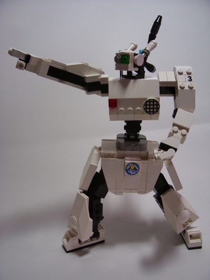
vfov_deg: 53.9
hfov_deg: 41.8
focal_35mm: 34
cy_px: 140
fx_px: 275
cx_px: 105
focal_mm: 5.6
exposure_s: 1/45
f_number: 2.7
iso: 80
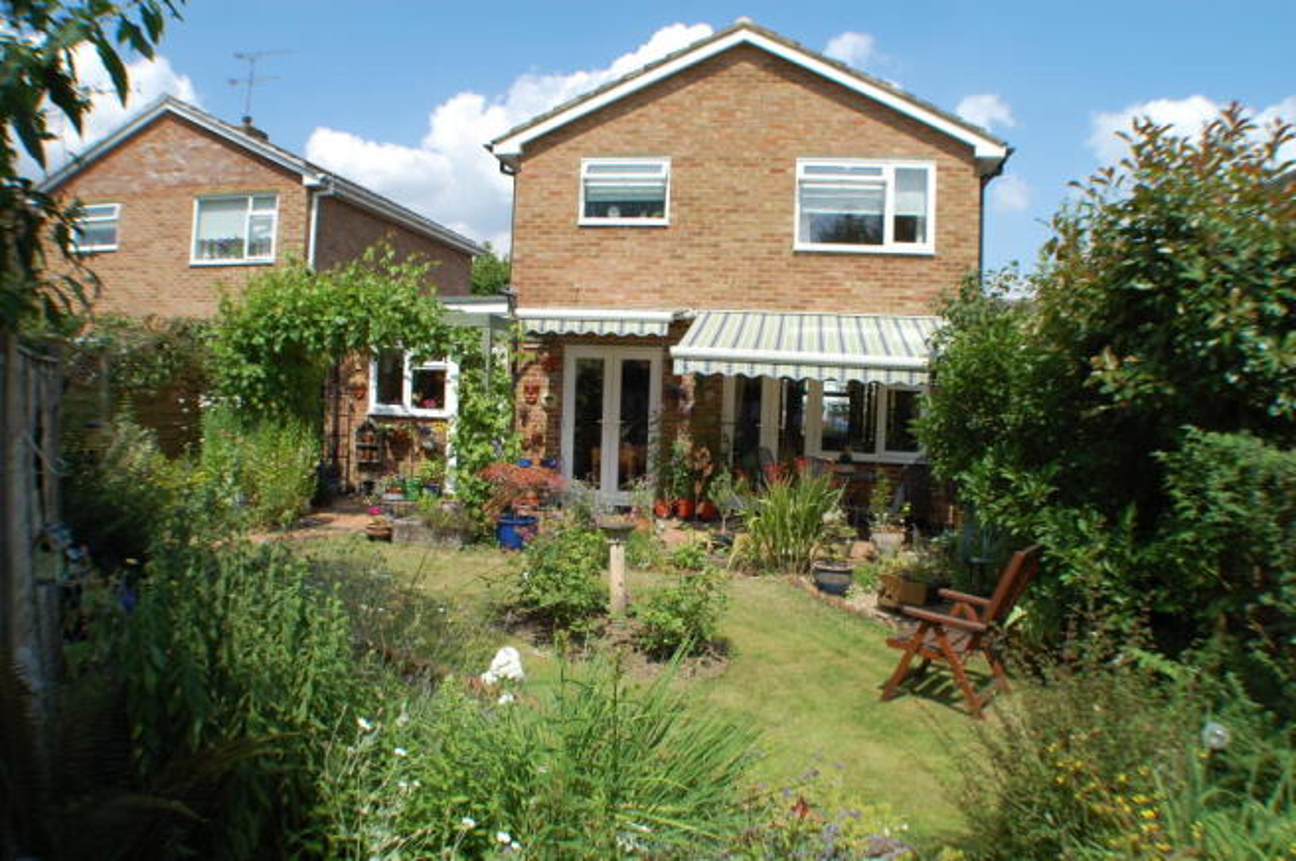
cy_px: 430
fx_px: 1187
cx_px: 648
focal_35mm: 33
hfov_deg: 57.3
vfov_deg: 39.9
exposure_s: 1/320
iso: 200
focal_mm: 22
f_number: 9
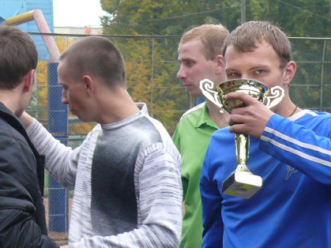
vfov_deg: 8.8
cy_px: 124
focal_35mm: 168
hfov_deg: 11.7
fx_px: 1606
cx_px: 243
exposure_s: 1/125
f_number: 3.2
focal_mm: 14
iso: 200
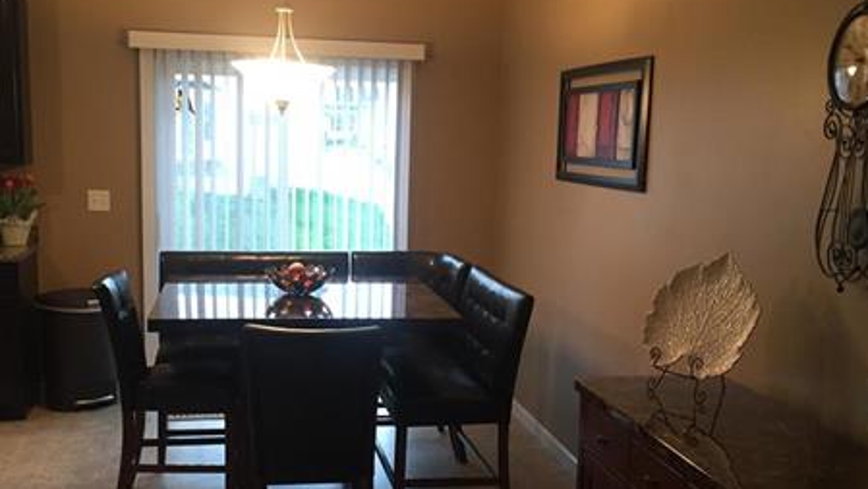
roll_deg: -1.3
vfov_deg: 26.5
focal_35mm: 45
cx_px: 418
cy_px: 311
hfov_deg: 45.4
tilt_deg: -9.2
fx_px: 1036
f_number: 2.2
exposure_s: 1/30
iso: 125
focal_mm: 4.15
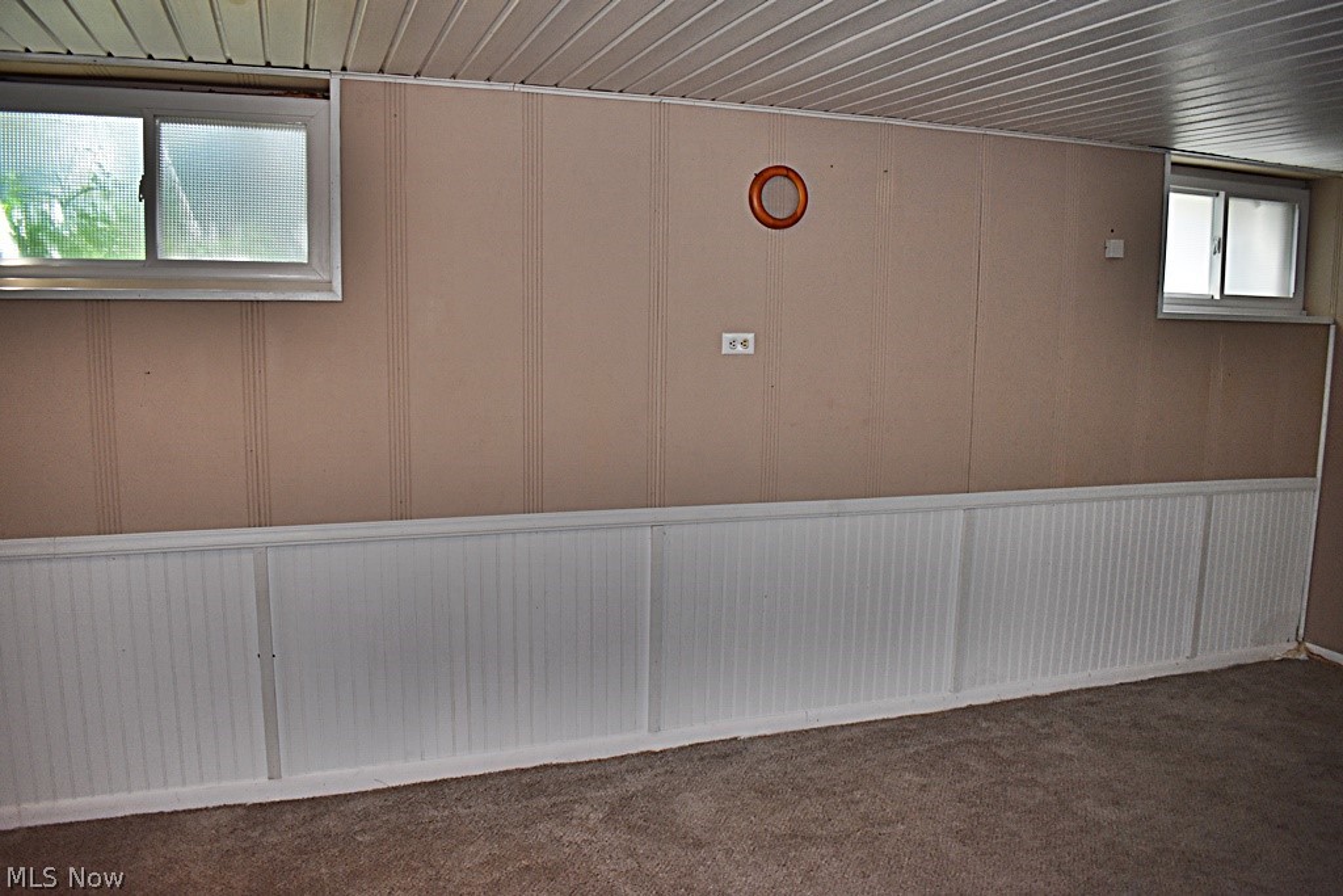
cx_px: 672
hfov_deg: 67.4
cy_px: 448
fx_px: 1007
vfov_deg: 47.9
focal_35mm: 27
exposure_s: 1/200
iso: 800
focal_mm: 18
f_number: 3.5
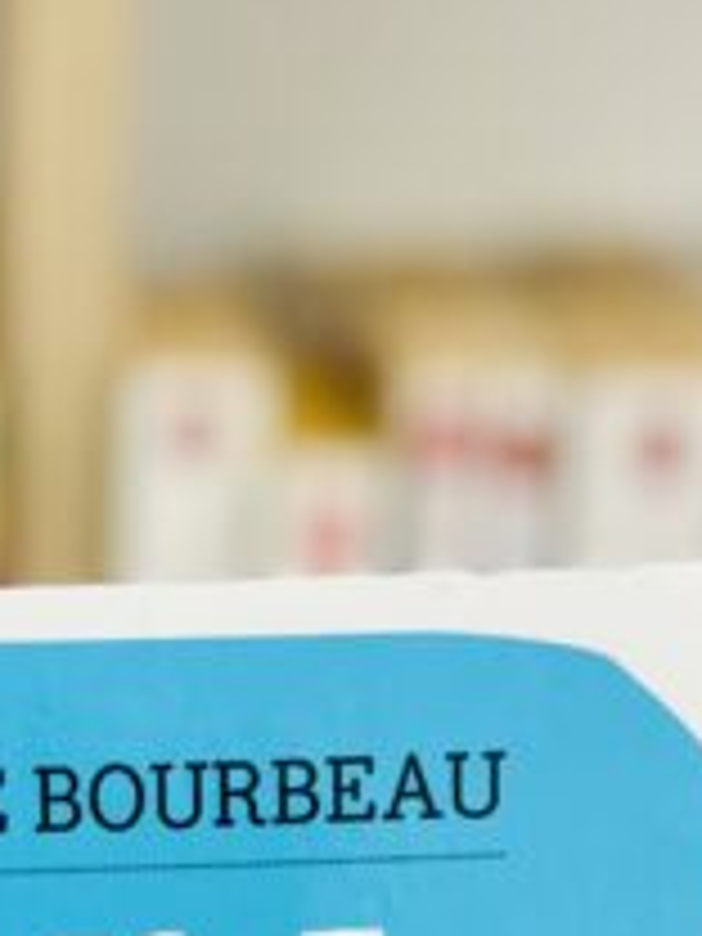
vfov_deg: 17.6
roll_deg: +0.3
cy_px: 1422
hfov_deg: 14.6
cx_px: 14
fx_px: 2704
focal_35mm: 100
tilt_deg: -30.6
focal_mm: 5.7
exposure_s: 1/121
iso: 100
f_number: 1.5
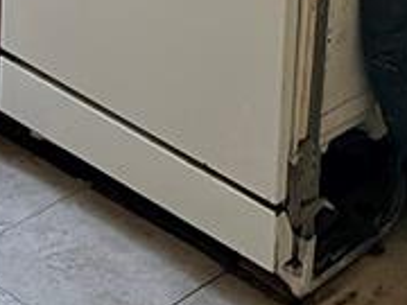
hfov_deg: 13.1
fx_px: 1740
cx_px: -34
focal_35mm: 148
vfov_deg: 9.0
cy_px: -434
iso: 160
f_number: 1.6
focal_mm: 5.1
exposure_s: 1/60
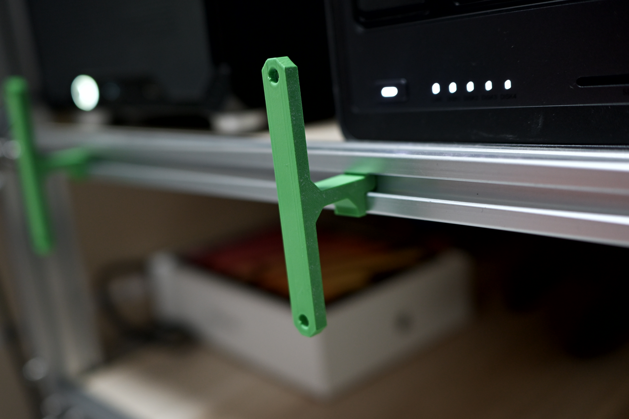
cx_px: 314
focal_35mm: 36
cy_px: 210
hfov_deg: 53.1
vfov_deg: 36.9
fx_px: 629
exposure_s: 1/50
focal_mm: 24
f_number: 2.2
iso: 1000
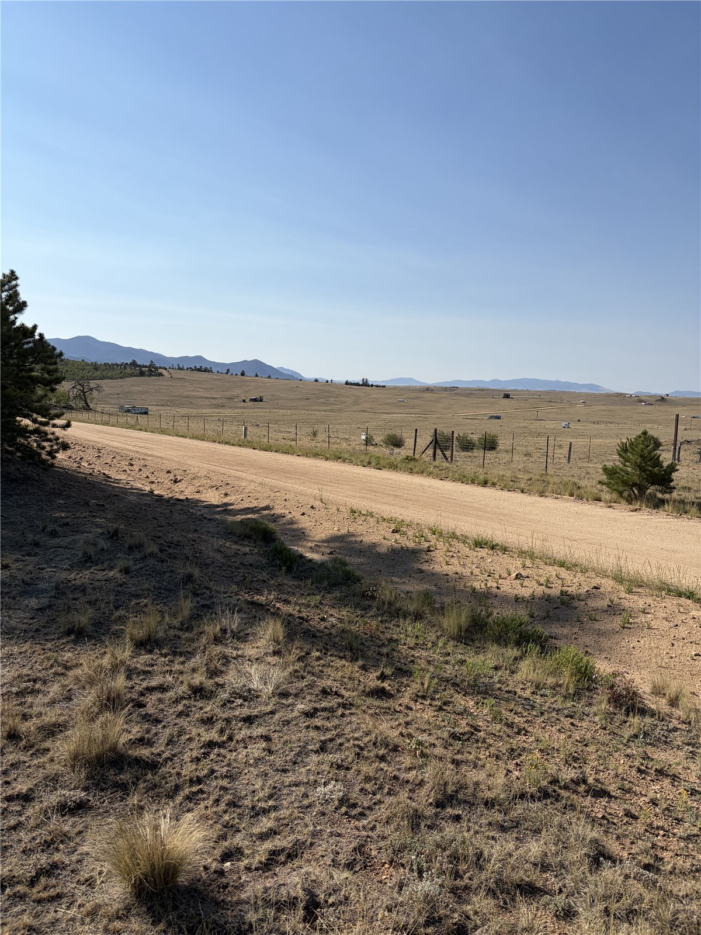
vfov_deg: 67.3
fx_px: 702
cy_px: 468
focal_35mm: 26
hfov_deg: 53.1
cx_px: 350
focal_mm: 5.96
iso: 64
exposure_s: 1/7813
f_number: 1.6
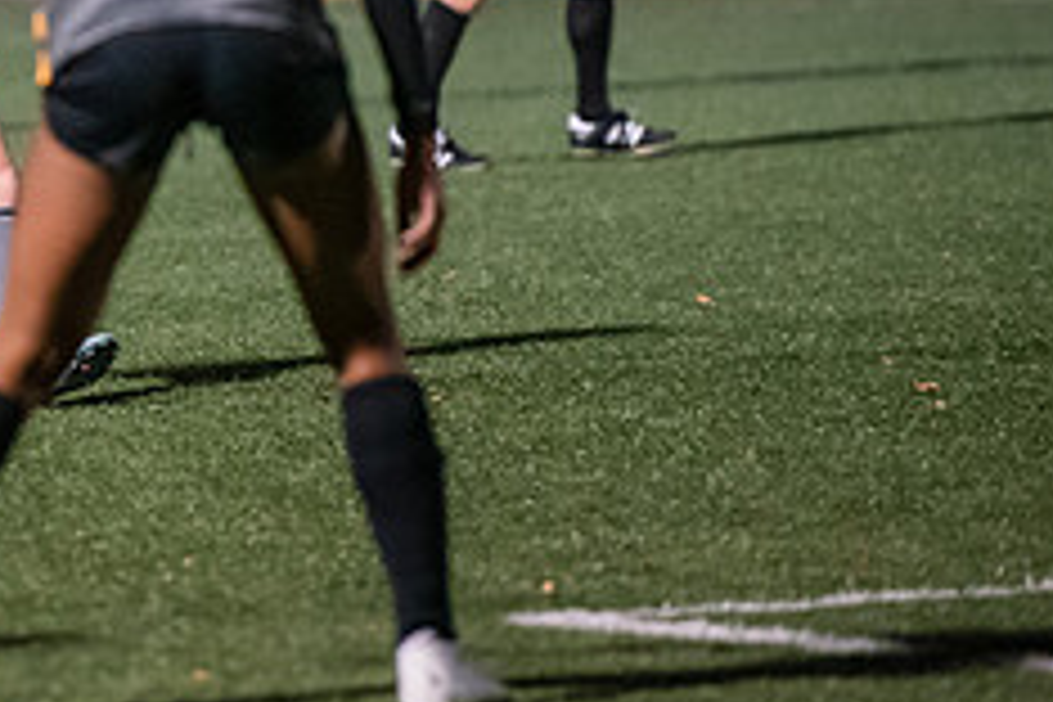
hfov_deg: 4.1
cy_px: -88
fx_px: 14507
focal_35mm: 496
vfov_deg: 2.8
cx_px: -166
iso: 8000
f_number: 2.8
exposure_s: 1/1000
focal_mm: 200
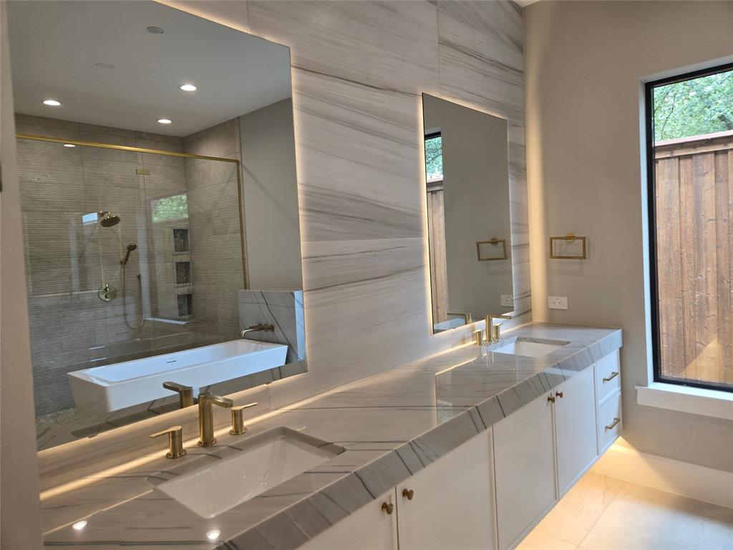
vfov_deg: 58.9
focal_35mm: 23
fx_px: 487
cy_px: 275
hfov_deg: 73.9
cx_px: 366
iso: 80
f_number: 1.8
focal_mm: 5.4
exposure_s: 1/120
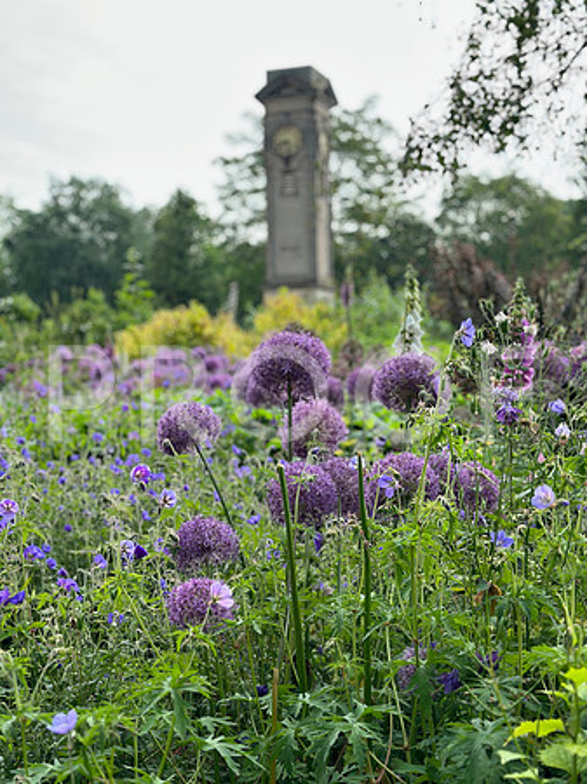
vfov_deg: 39.7
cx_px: 294
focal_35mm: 48
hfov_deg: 30.2
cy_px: 392
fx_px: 1086
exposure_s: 1/816
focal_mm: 6.86
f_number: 1.78
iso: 80
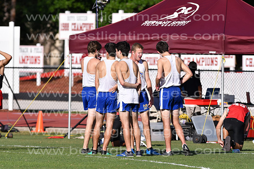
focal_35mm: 450
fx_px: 3176
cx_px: 127
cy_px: 84
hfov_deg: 4.6
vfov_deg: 3.1
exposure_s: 1/4000
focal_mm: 300
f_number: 5.6
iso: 400
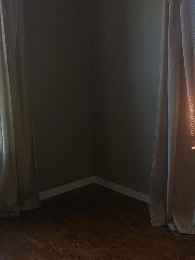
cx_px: 124
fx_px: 390
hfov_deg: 27.9
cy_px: 117
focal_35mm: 52
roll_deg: +1.2
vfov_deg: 36.8
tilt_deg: -9.2
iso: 32
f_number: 2.2
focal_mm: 4.15
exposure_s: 1/30
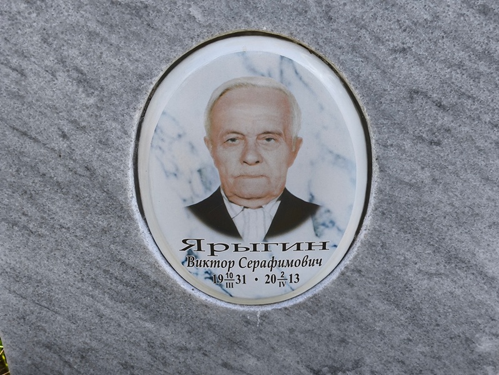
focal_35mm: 50
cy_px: 188
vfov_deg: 29.1
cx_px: 250
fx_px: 721
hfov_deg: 38.2
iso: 50
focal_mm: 4.71
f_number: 1.7
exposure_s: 1/211
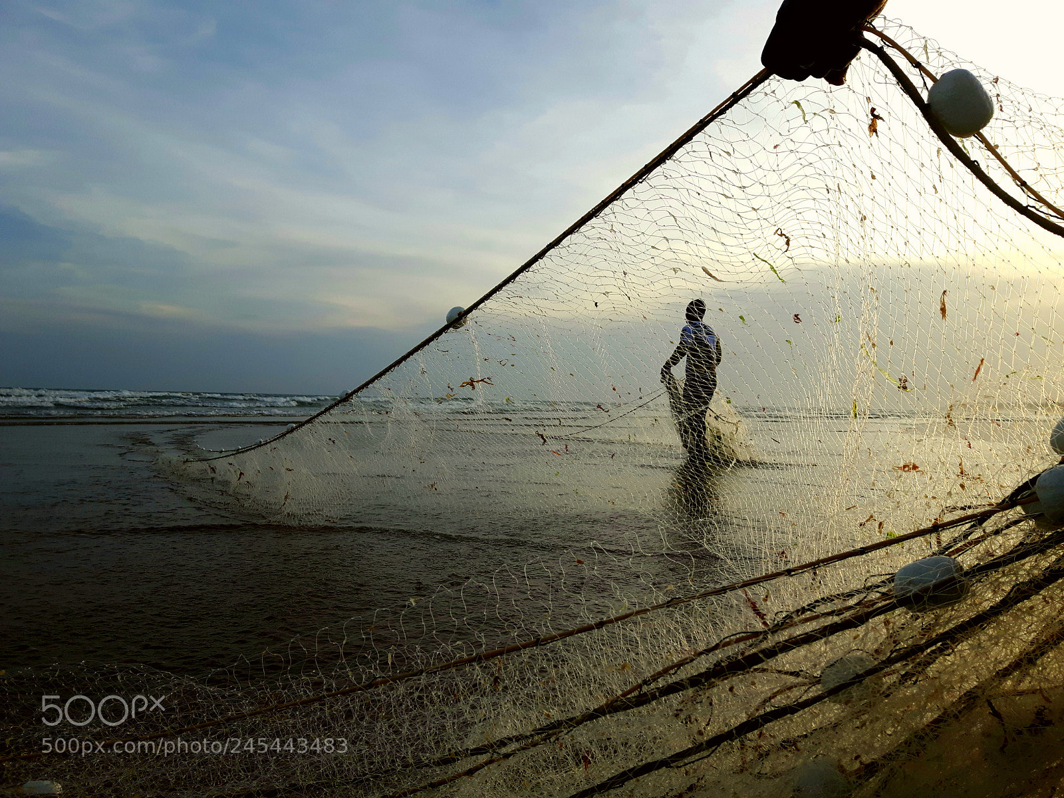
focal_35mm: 31
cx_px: 532
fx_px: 953
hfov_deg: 58.4
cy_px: 399
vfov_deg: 45.4
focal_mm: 3.7
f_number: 1.9
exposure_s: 1/509
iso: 40
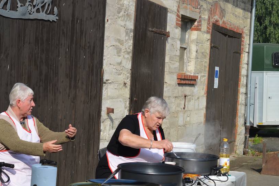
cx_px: 115
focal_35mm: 76
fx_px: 589
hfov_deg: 26.6
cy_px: 117
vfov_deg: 17.9
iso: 100
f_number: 8
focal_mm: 40
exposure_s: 1/320
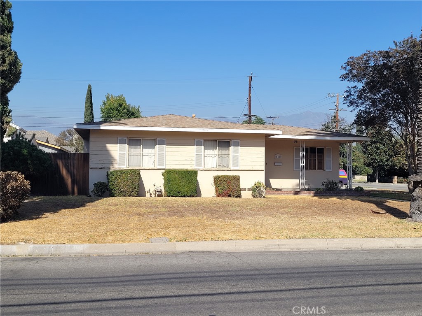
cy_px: 158
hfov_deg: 67.3
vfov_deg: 53.1
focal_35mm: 26
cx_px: 211
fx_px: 317
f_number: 1.8
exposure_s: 1/2423
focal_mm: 5.4
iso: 40
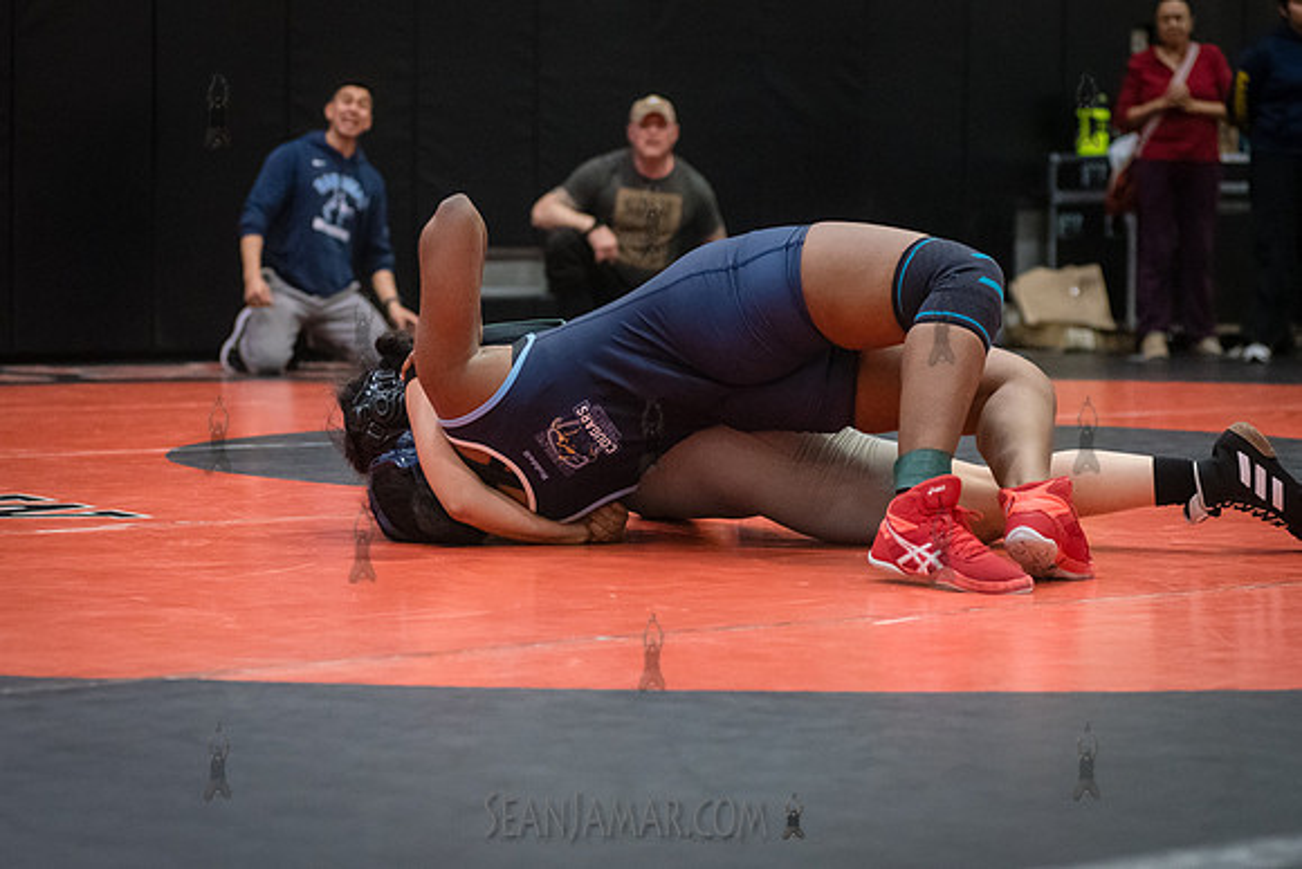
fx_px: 3213
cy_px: 438
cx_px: 610
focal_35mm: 89
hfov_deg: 22.9
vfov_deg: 15.4
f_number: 3.5
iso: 8000
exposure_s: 1/400
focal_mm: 80
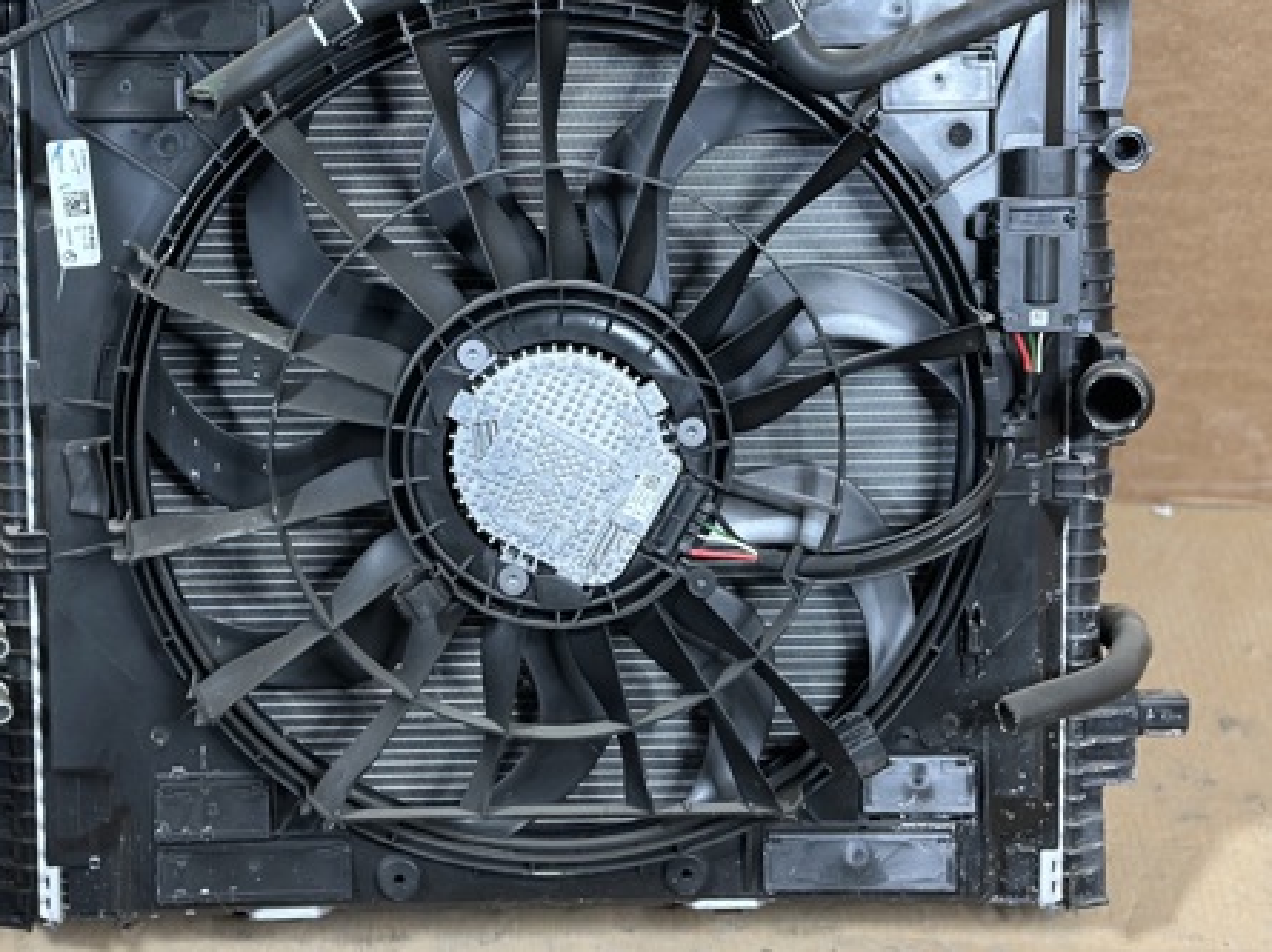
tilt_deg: -38.6
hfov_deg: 28.1
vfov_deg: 21.3
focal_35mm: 69
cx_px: 497
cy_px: 382
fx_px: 2533
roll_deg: +0.5
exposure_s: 1/50
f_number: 1.78
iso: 320
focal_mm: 6.86
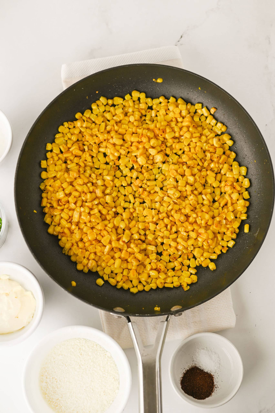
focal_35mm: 50
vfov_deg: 39.6
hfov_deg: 27.0
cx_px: 138
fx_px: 574
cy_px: 206
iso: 160
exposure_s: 1/100
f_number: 4.5
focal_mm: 50
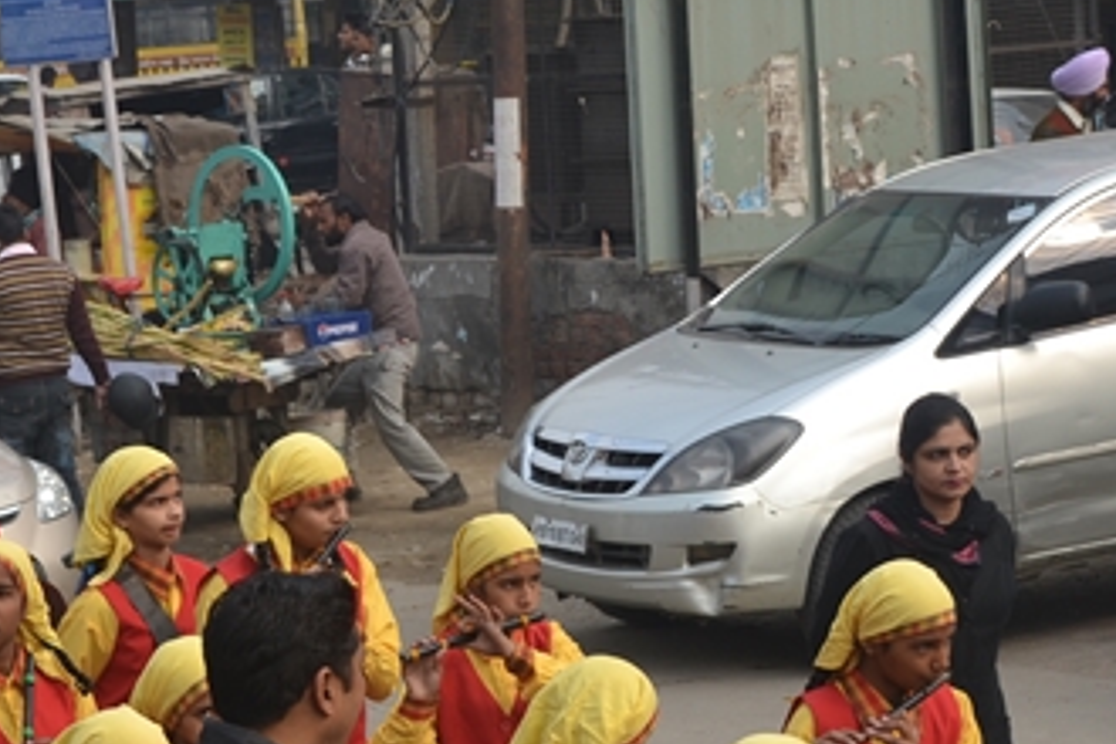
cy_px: 387
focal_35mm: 138
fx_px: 4278
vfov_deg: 9.9
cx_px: 135
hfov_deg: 14.7
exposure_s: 1/160
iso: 100
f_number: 6.3
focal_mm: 38
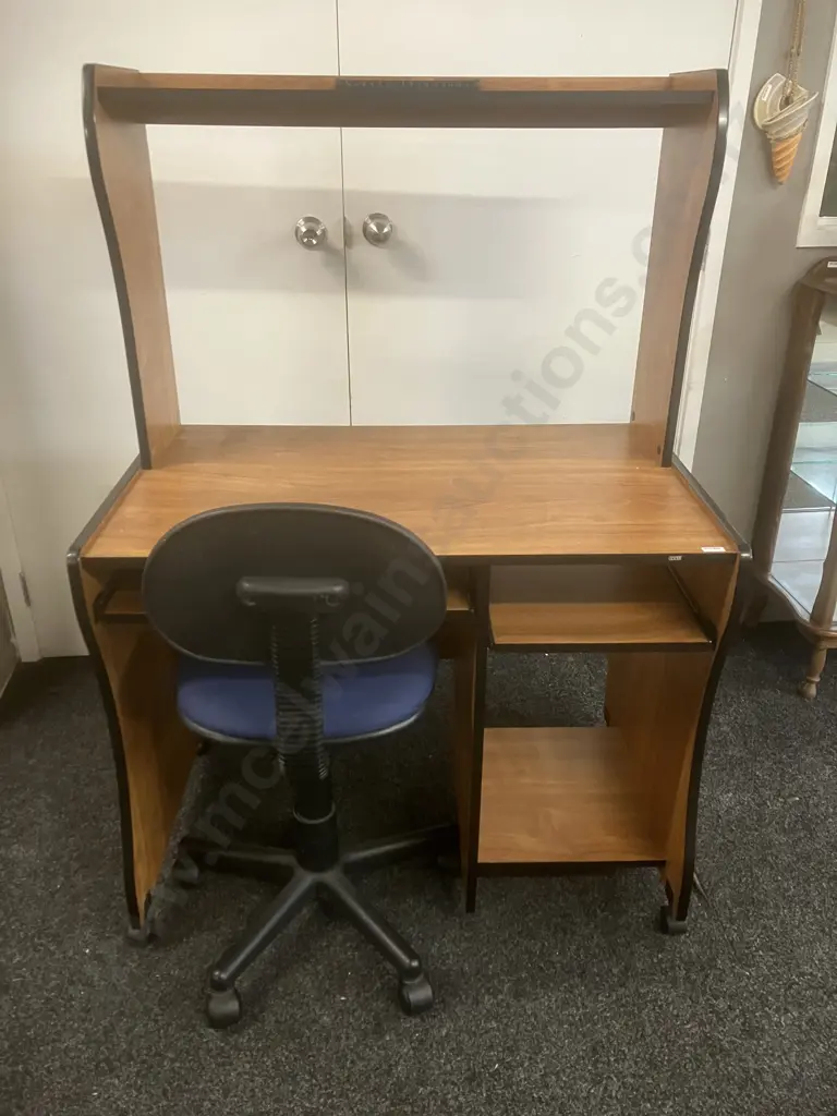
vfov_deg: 63.4
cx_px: 418
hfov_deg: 49.7
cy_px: 558
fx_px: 903
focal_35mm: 28
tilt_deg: -24.7
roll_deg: +0.6
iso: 320
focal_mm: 3.99
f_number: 1.8
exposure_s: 1/50
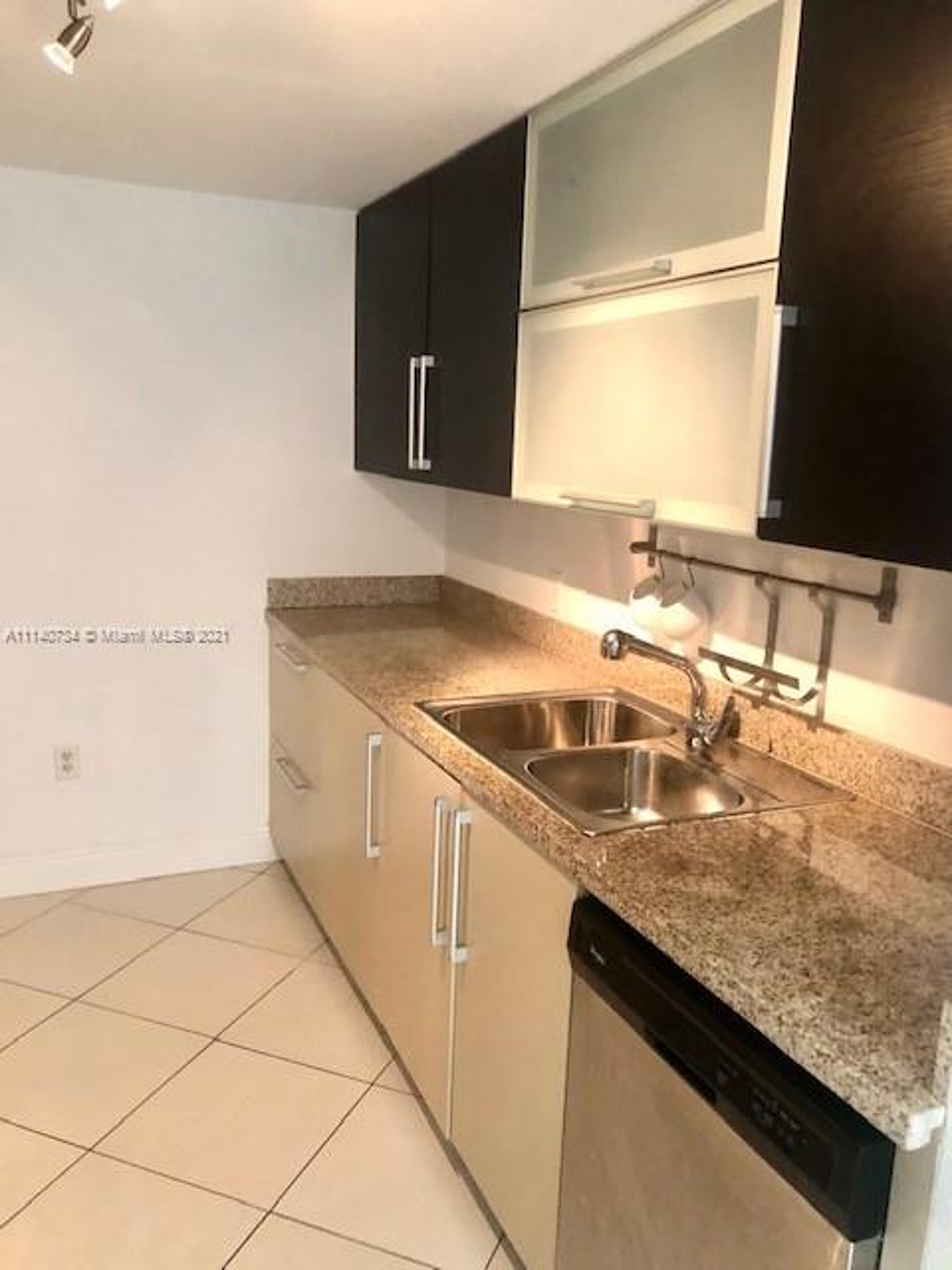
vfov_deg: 63.4
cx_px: 476
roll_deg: -2.2
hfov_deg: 49.7
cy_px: 635
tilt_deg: -8.9
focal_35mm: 28
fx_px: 1027
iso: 100
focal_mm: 3.99
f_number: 1.8
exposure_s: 1/15
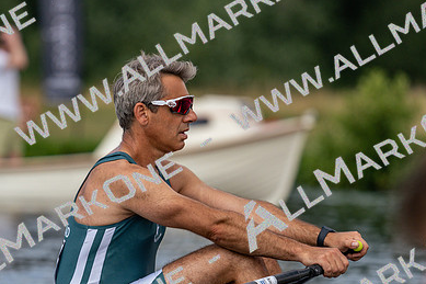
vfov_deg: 2.5
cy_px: 149
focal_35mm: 558
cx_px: 150
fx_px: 6600
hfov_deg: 3.7
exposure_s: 1/1600
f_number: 6.3
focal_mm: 374
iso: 320
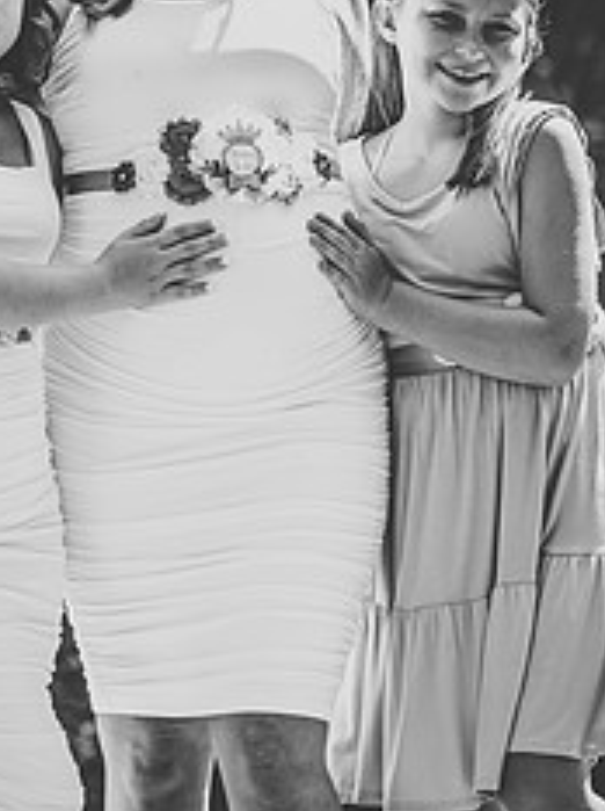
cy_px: 212
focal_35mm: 307
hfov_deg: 4.8
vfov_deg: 6.5
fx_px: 7174
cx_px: 195
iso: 250
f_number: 2.8
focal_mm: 165
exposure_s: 1/800
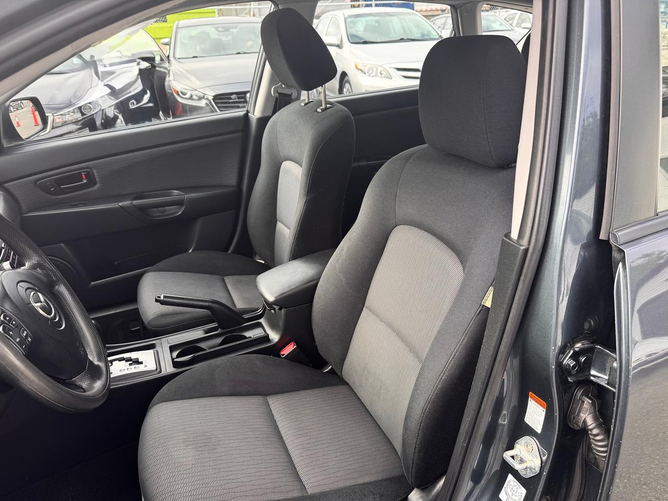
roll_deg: +3.3
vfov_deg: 56.8
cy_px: 250
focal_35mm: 24
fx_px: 463
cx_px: 334
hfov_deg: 71.6
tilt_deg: -26.1
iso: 64
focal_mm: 6.76
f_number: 1.78
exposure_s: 1/250
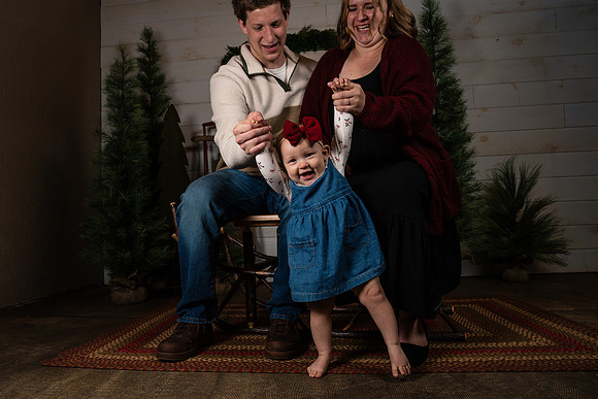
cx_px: 268
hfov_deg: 67.8
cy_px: 216
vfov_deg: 48.4
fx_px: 444
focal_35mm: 27
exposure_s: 1/250
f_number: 5.6
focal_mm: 24
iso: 320
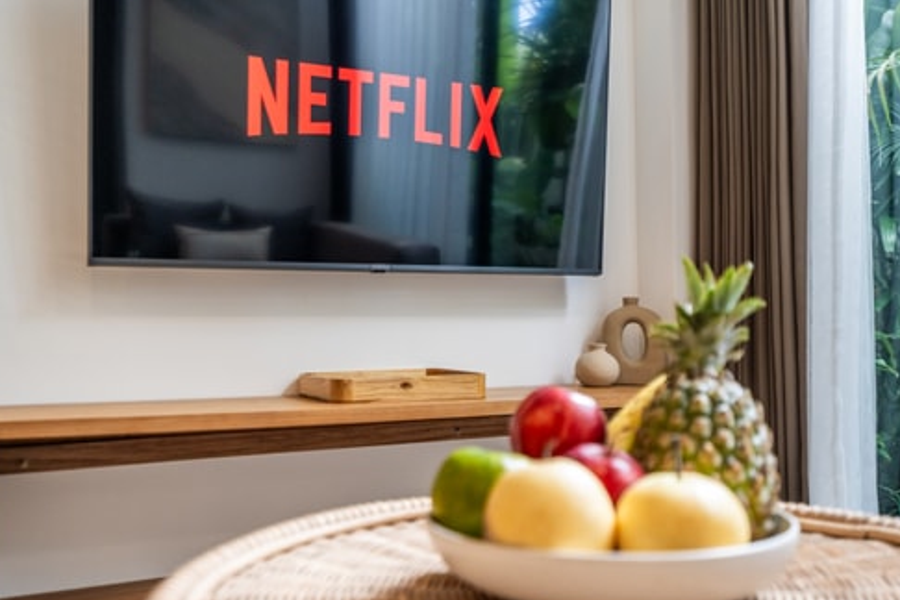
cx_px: 448
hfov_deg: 53.1
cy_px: 306
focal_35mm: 36
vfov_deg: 36.9
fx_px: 900
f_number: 4
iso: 2000
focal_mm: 35
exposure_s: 1/250
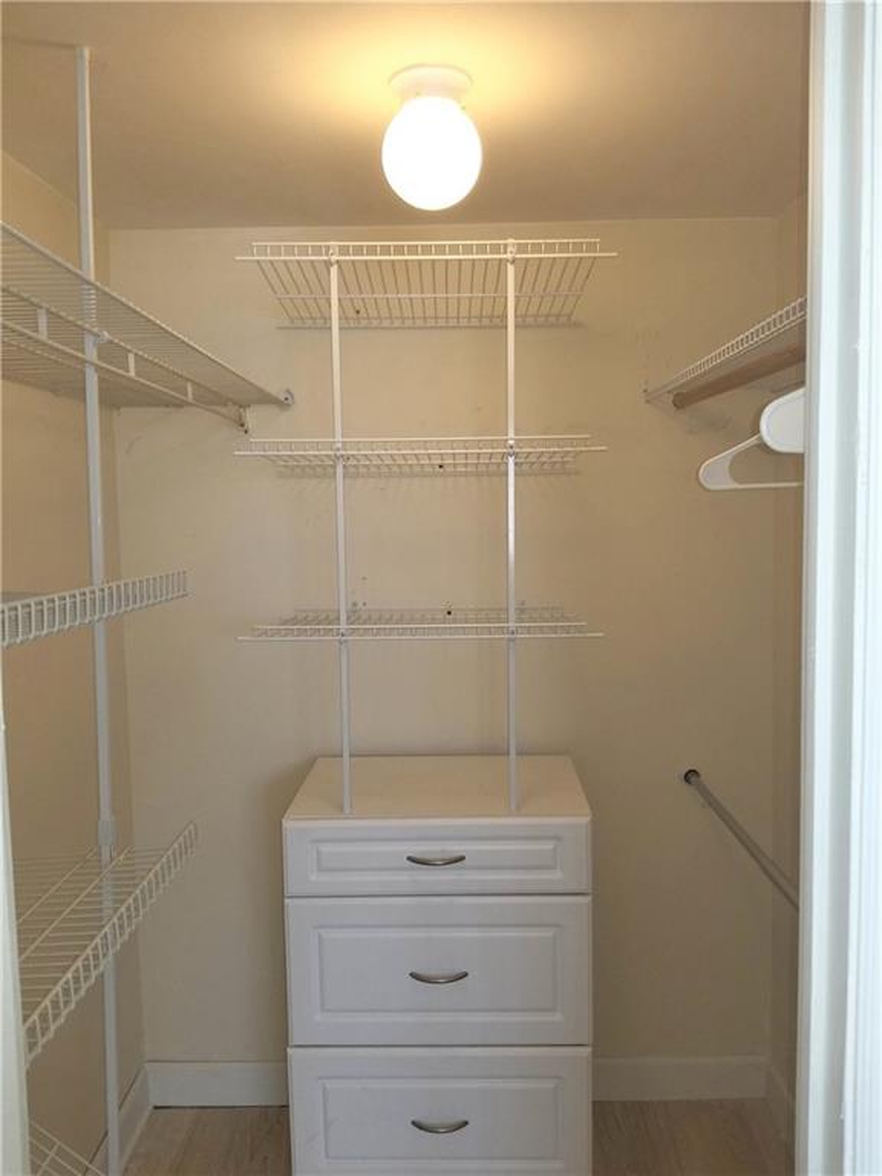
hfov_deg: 53.1
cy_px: 588
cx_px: 441
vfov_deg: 67.3
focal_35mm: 26
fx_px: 883
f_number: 1.7
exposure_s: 1/60
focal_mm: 4.25
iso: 64
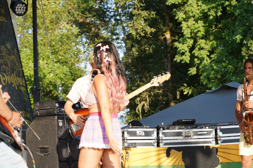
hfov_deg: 19.5
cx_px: 126
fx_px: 738
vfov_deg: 13.0
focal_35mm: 105
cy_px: 84
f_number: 5.6
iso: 100
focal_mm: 105
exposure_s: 1/160
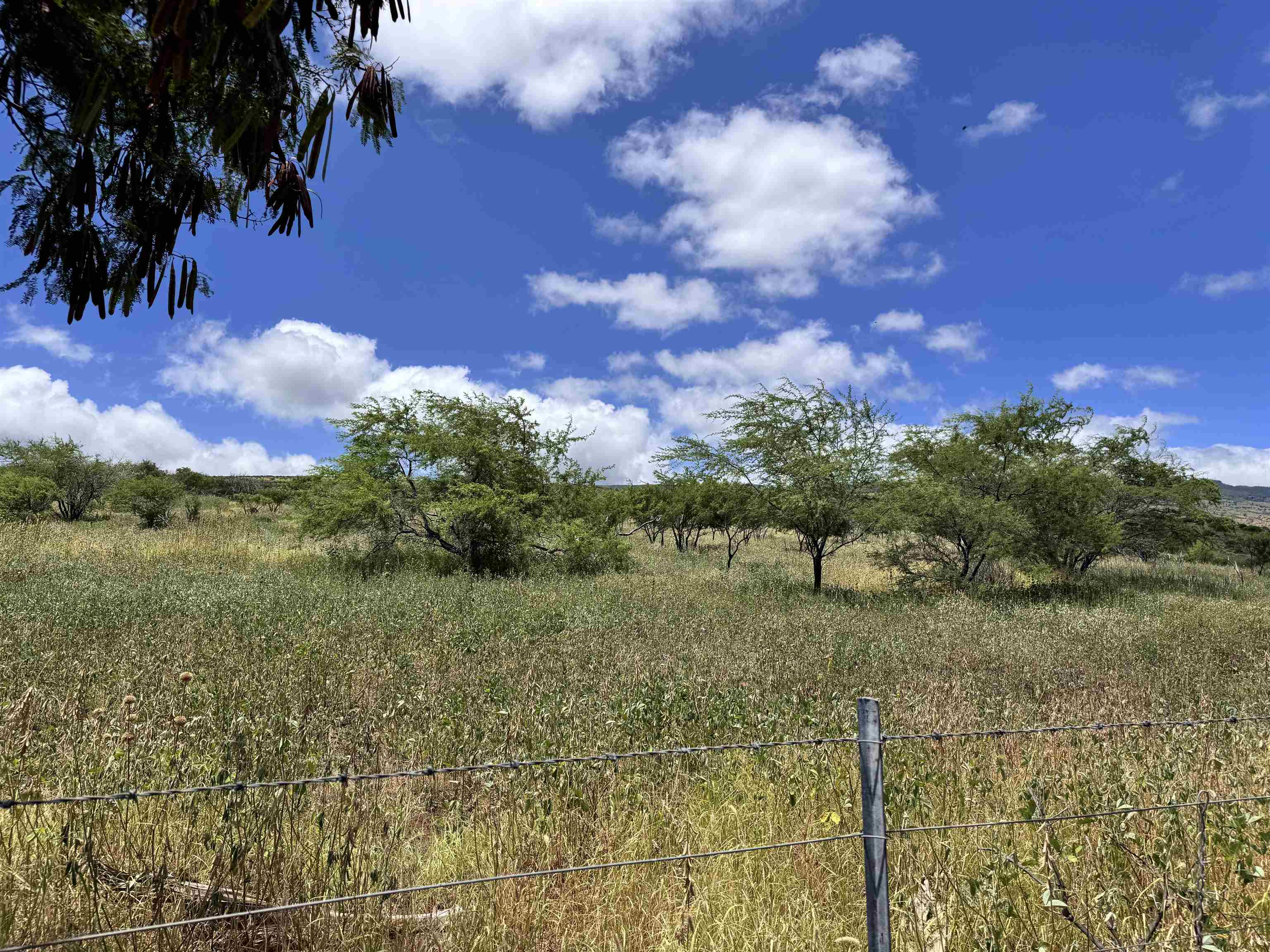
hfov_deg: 71.6
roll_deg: -1.1
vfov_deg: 56.8
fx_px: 881
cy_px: 476
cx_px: 635
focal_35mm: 24
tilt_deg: +8.1
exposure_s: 1/5814
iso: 80
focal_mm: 6.76
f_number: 1.78
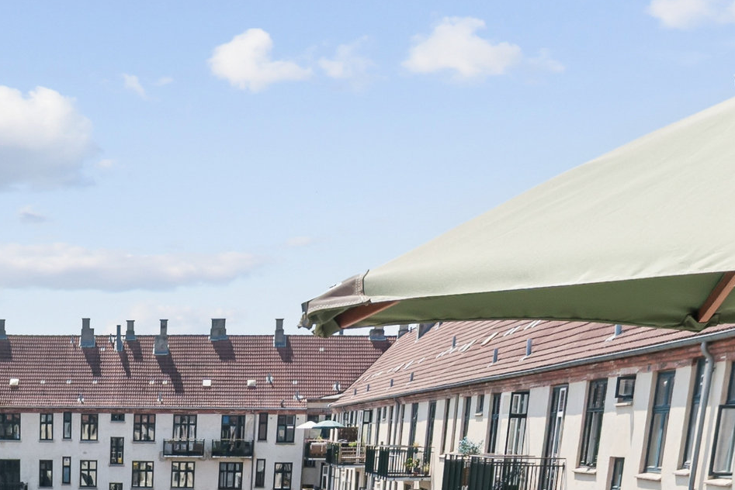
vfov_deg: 20.0
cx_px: 37
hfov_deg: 32.8
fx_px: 1164
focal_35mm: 57
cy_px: 765
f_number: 10
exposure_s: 1/320
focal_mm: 12
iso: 200
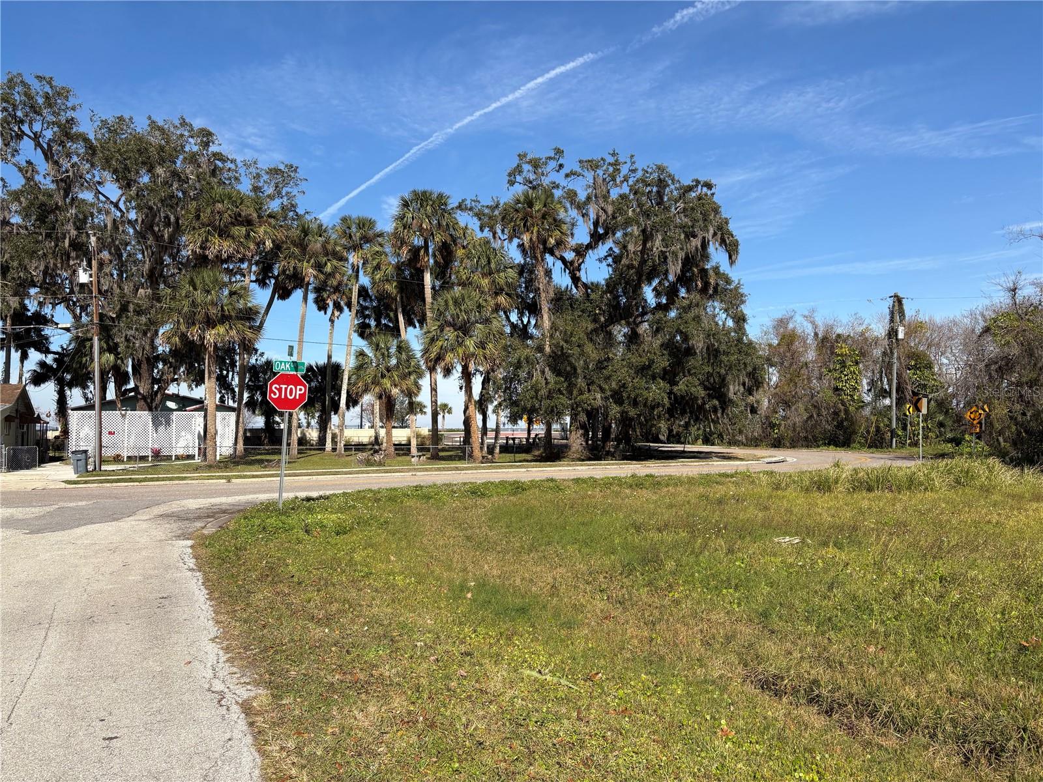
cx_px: 522
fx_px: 783
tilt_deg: +1.6
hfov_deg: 67.3
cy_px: 391
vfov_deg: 53.1
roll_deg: +0.0
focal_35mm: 26
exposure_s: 1/3831
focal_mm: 5.96
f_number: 1.6
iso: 50
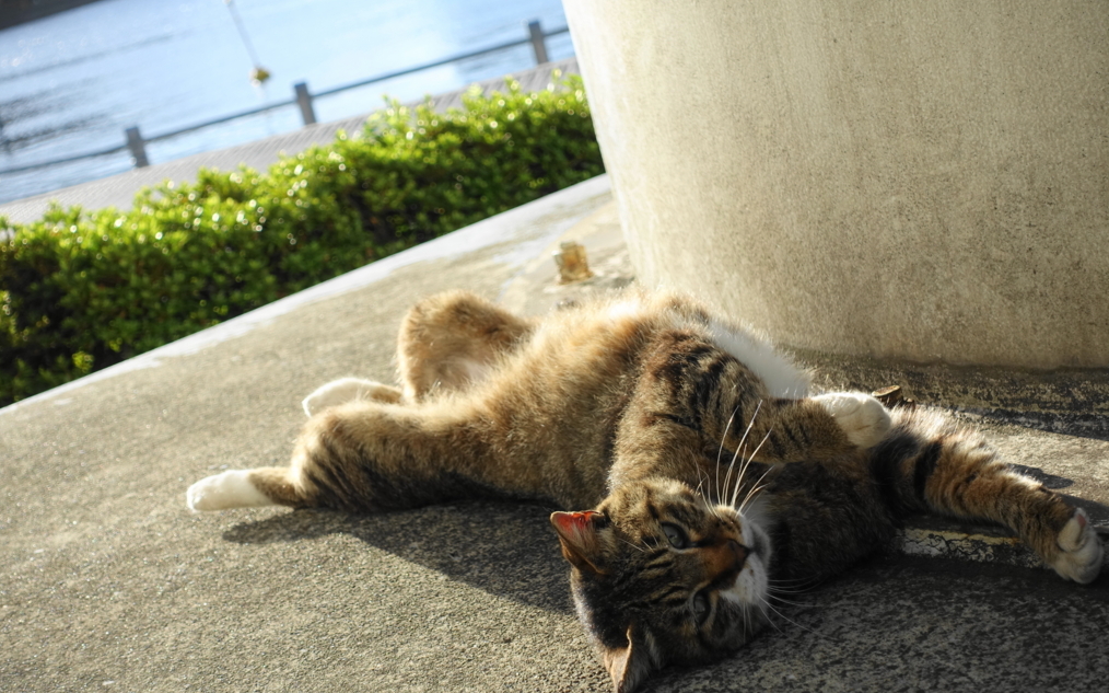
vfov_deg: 18.9
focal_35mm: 69
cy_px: 348
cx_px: 556
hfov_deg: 29.8
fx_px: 2085
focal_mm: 24.64
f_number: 4
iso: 125
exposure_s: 1/640
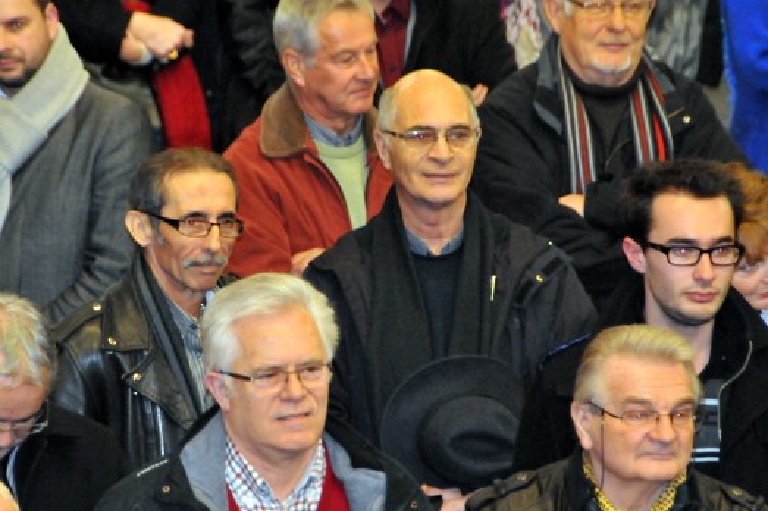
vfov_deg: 4.0
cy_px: 299
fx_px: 7270
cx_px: 344
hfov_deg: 6.0
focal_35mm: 341
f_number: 7.1
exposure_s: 1/60
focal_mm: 170
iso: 3200
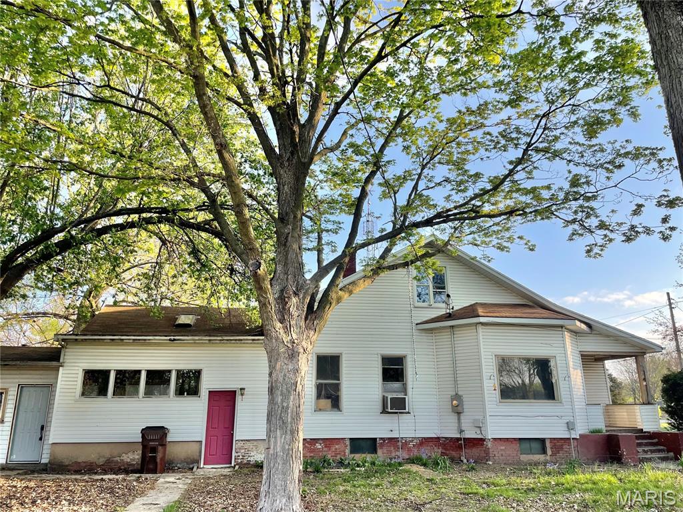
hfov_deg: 67.3
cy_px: 256
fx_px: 513
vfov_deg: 53.1
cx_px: 342
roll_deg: +0.2
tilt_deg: +17.9
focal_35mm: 26
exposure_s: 1/626
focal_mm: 4.2
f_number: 1.6
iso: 32
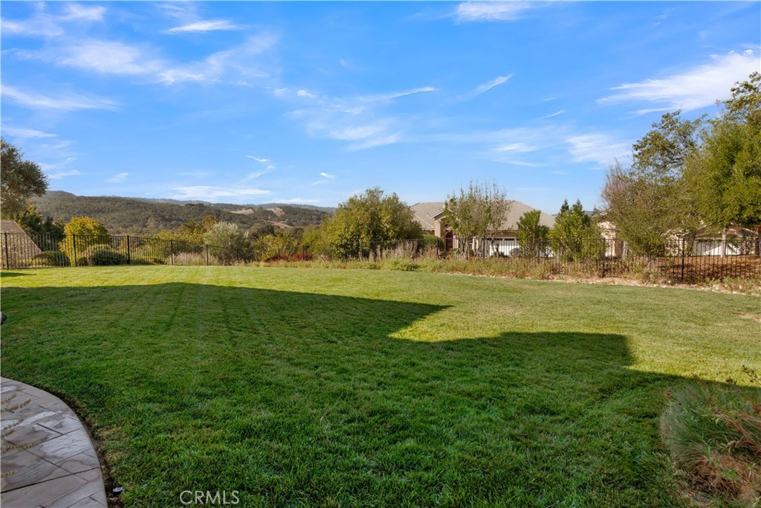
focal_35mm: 18
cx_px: 380
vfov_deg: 67.4
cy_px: 254
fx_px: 381
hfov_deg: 90.0
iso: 200
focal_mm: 18
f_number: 8
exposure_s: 1/400
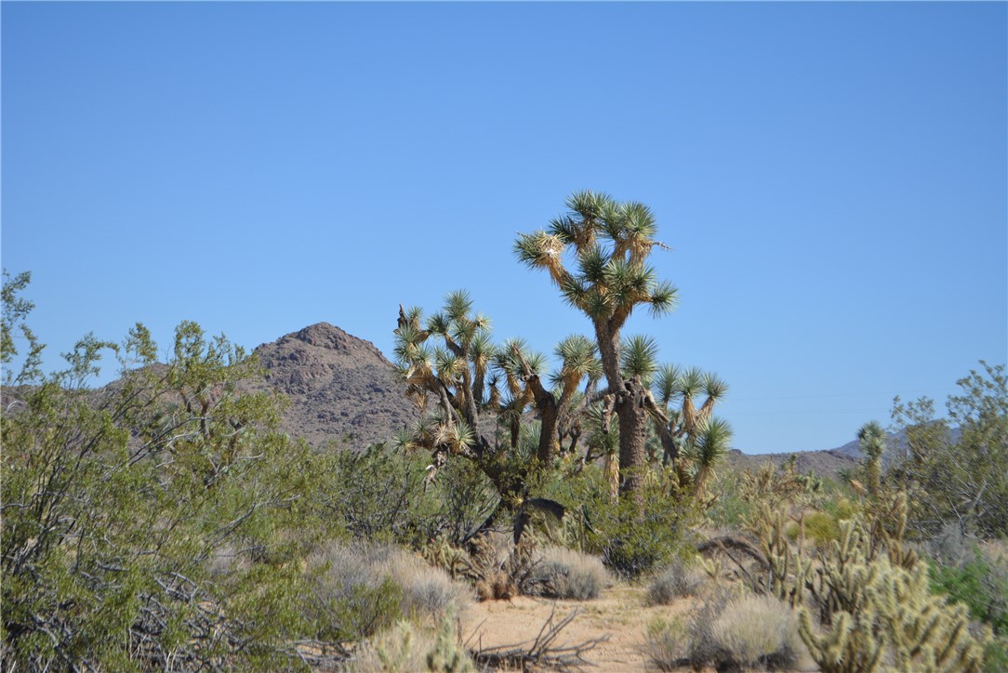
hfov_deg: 24.6
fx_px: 2311
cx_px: 504
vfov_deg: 16.6
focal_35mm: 82
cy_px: 336
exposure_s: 1/1600
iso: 400
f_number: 7.1
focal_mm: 55
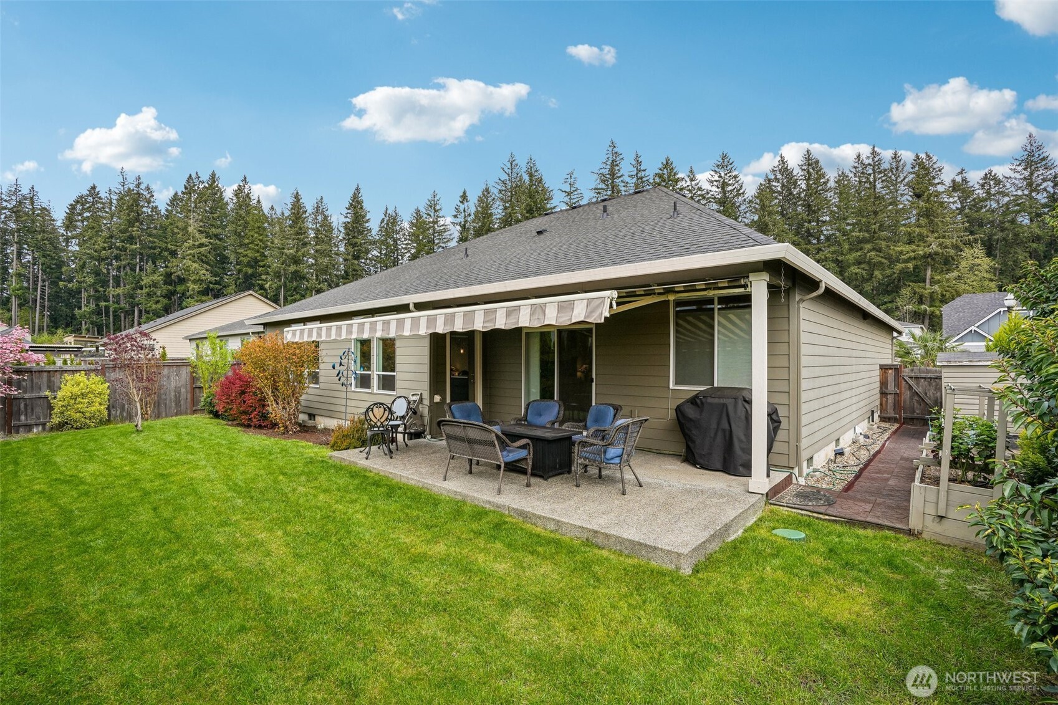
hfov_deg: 96.7
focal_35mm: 16
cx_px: 529
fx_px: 470
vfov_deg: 73.7
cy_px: 352
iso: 100
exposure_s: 1/160
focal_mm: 16
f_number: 8
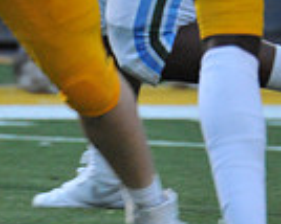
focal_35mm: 2431
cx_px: 120
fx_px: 20203
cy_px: -281
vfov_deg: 0.6
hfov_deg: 0.8
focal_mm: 600
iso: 6400
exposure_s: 1/200
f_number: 11
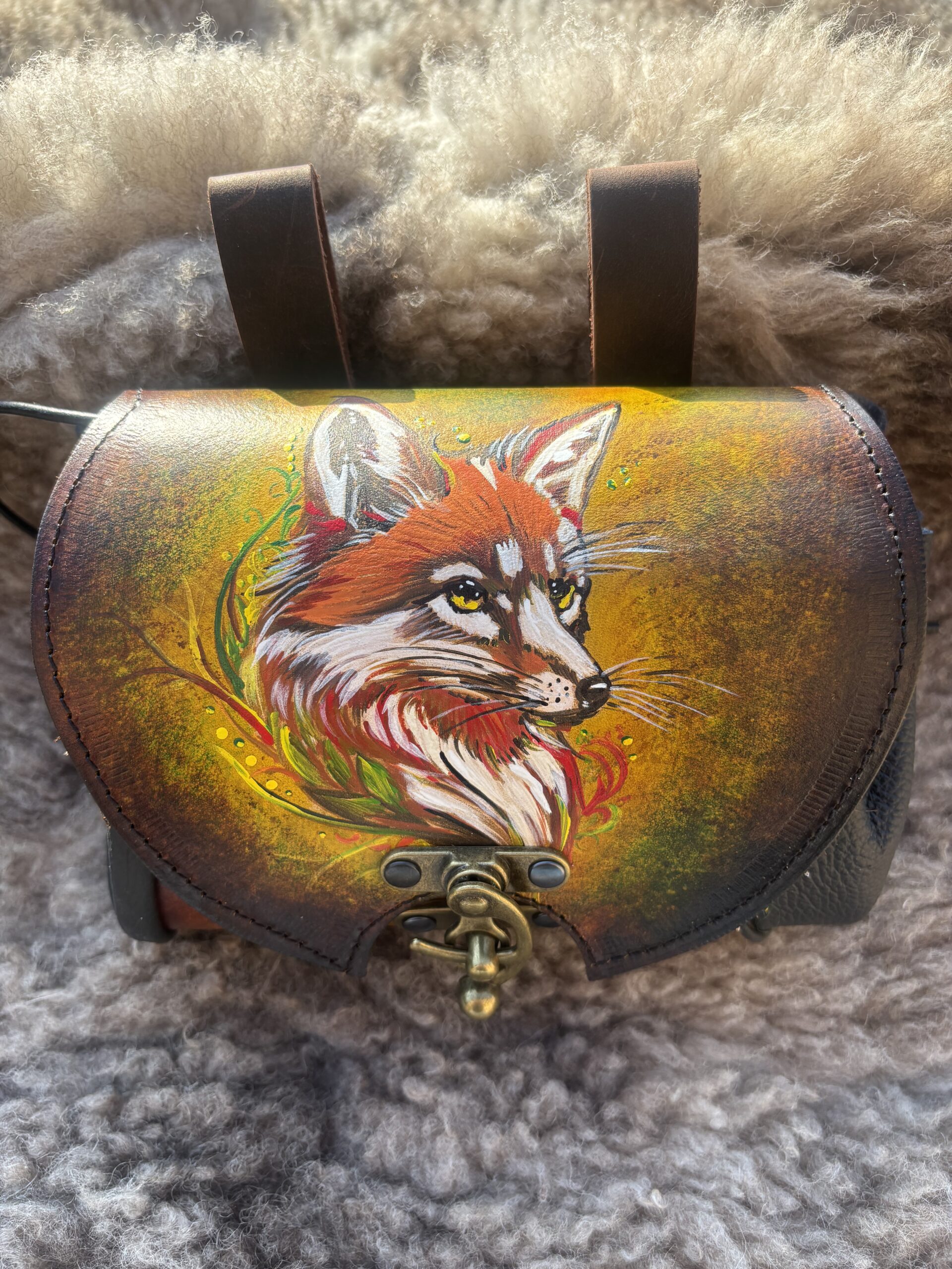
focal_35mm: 26
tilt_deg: -66.3
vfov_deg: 67.3
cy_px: 634
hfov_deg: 53.1
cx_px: 476
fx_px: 953
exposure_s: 1/626
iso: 50
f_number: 1.6
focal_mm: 5.96
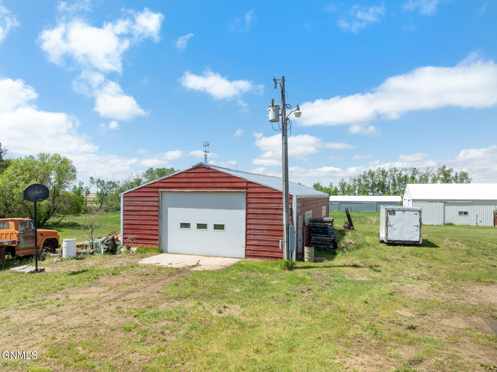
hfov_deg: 71.6
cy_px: 186
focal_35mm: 24
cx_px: 248
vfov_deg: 56.8
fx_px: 344
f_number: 6.3
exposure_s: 1/1000
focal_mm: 12.29
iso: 200
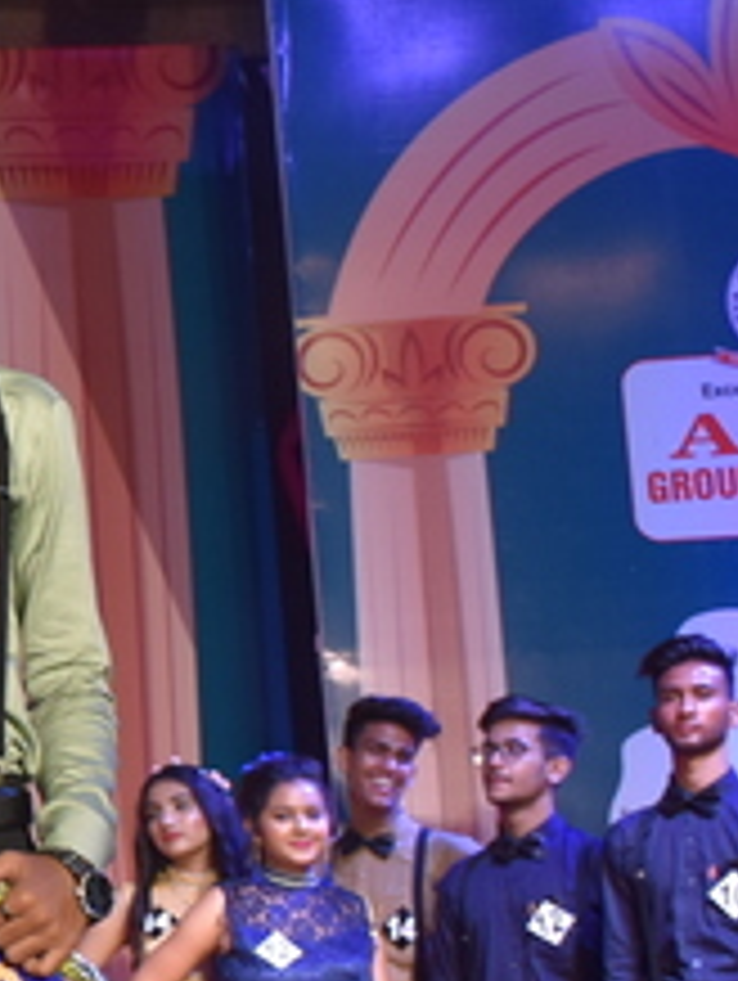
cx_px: -945
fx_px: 4057
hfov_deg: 9.4
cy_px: 666
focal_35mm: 143
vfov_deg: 13.8
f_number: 4.5
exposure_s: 1/80
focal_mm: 24
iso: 400
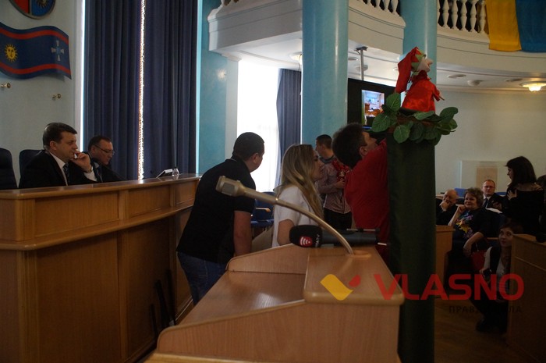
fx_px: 454
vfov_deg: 43.5
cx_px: 273
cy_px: 182
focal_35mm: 30
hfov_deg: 62.0
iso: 2500
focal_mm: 20
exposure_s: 1/160
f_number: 4
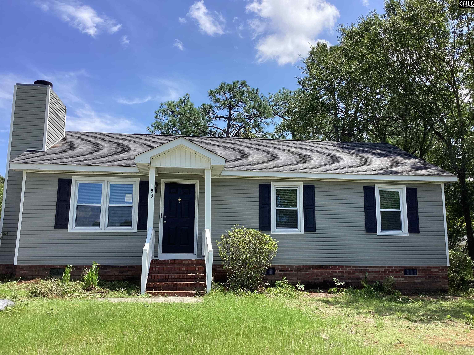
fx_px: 424
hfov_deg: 58.4
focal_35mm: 31
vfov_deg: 45.4
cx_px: 237
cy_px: 178
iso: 25
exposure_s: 1/1006
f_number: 2.4
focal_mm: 3.3
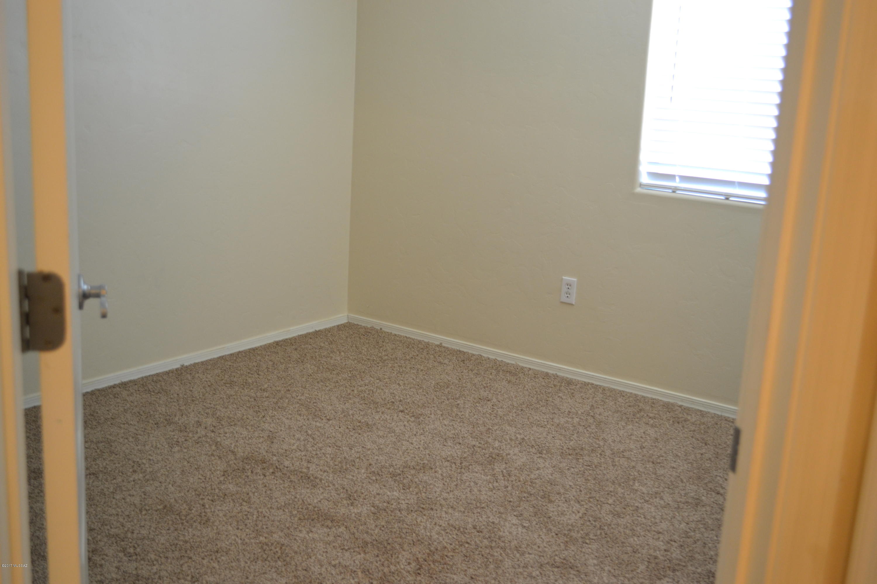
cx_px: 438
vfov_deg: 34.2
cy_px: 292
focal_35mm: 39
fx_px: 950
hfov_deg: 49.6
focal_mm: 26
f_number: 4.2
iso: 640
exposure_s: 1/15
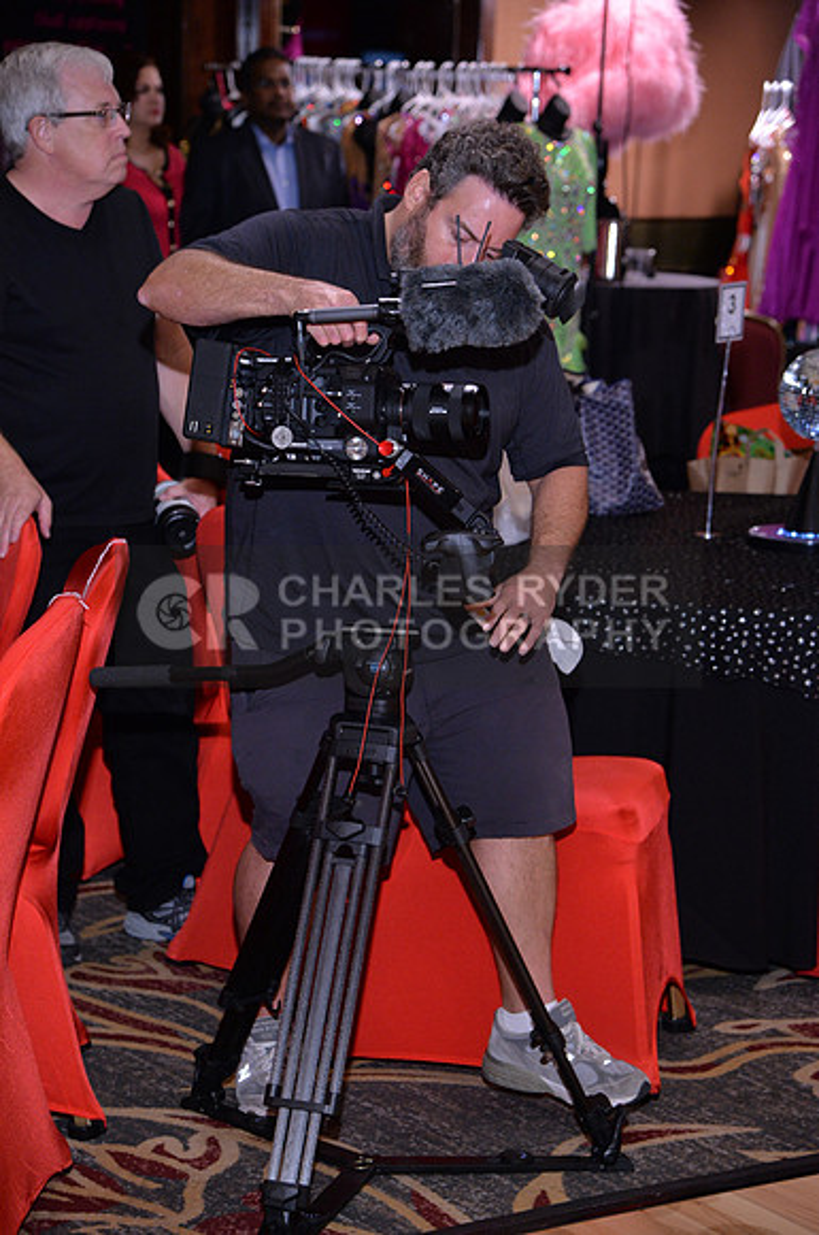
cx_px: 410
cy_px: 618
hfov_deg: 14.8
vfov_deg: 22.2
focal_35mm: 92
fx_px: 3149
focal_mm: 92
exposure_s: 1/250
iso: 1600
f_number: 5
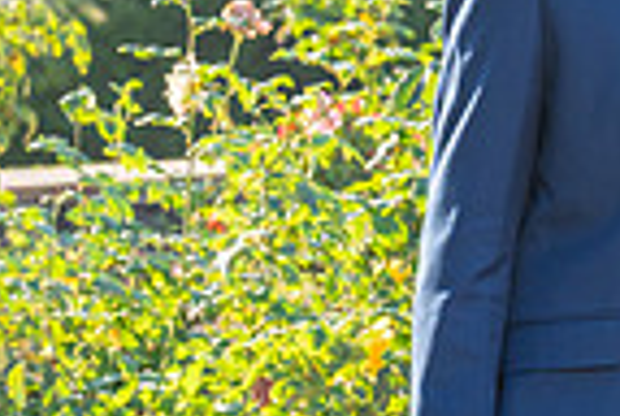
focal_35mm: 247
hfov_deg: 8.0
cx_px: 1123
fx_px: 4263
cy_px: 188
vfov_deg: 5.6
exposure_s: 1/200
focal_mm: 61
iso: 200
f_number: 5.6
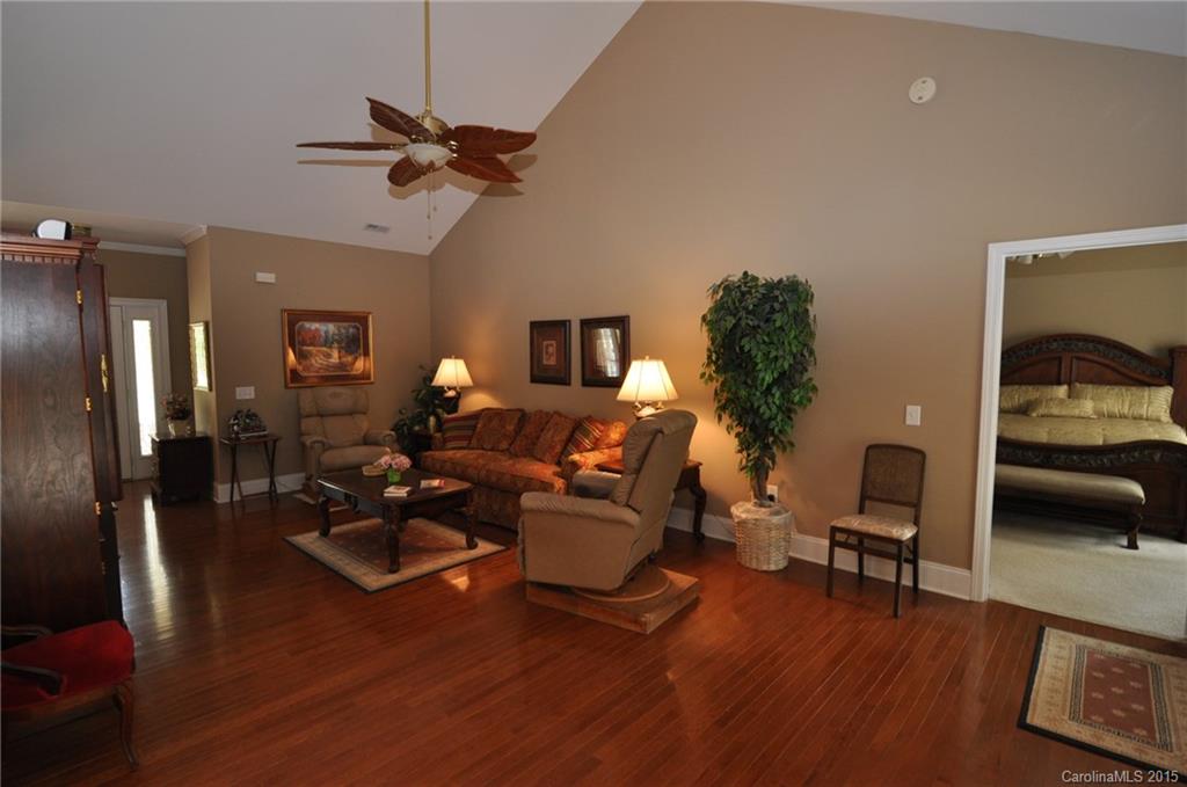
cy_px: 394
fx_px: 543
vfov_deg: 71.9
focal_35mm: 16
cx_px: 594
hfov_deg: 95.1
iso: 400
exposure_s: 1/6
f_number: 9
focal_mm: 11
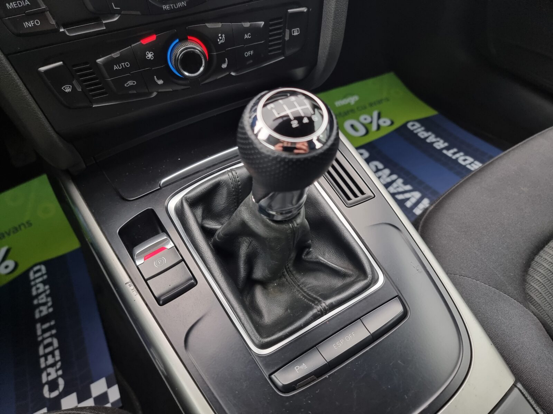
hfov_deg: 71.6
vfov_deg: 56.8
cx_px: 276
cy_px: 207
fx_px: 383
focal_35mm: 24
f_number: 1.8
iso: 200
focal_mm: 6.7
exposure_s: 1/120
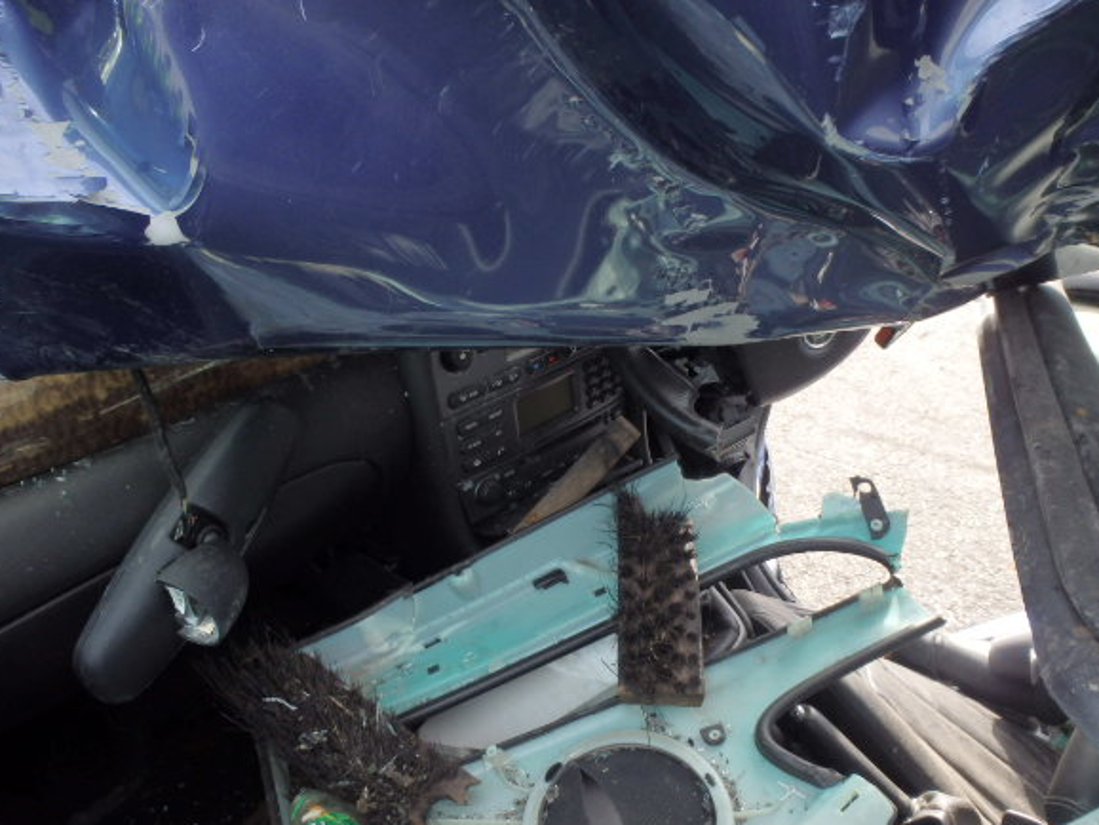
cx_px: 580
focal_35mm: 31
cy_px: 374
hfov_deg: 58.3
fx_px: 985
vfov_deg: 45.4
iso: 125
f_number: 3.9
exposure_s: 1/125
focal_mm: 5
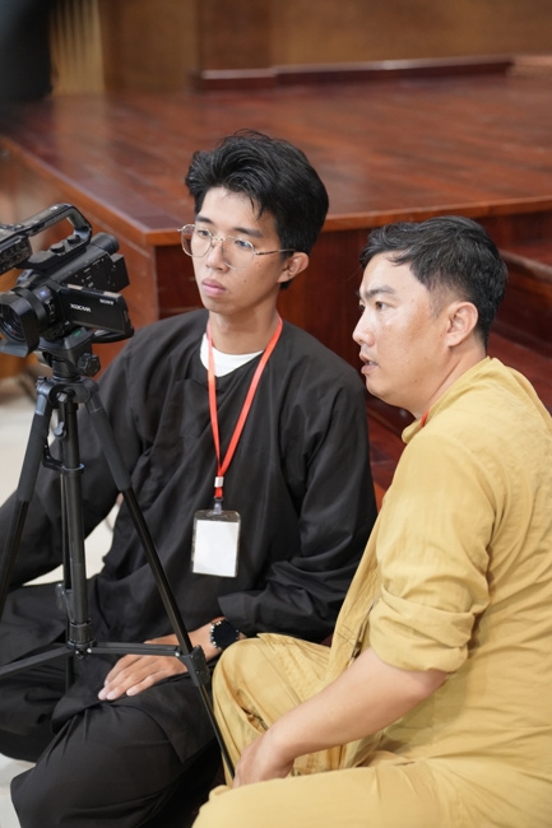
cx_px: 276
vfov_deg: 36.3
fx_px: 1266
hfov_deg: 24.6
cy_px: 414
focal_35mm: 55
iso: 4000
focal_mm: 55
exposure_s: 1/160
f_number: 2.8
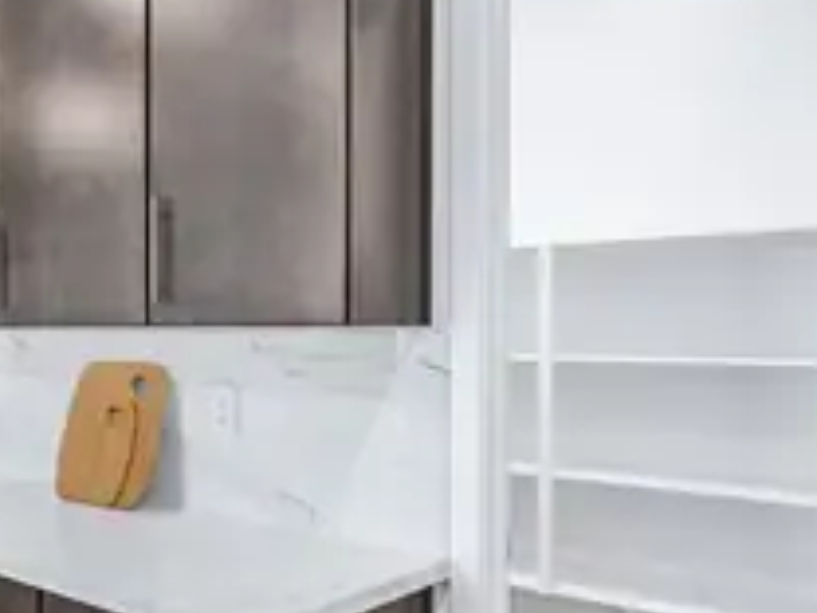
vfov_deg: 38.6
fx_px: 873
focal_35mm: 37
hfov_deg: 44.6
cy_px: 338
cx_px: 51
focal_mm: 20
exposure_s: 1/3
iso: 400
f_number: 9.5
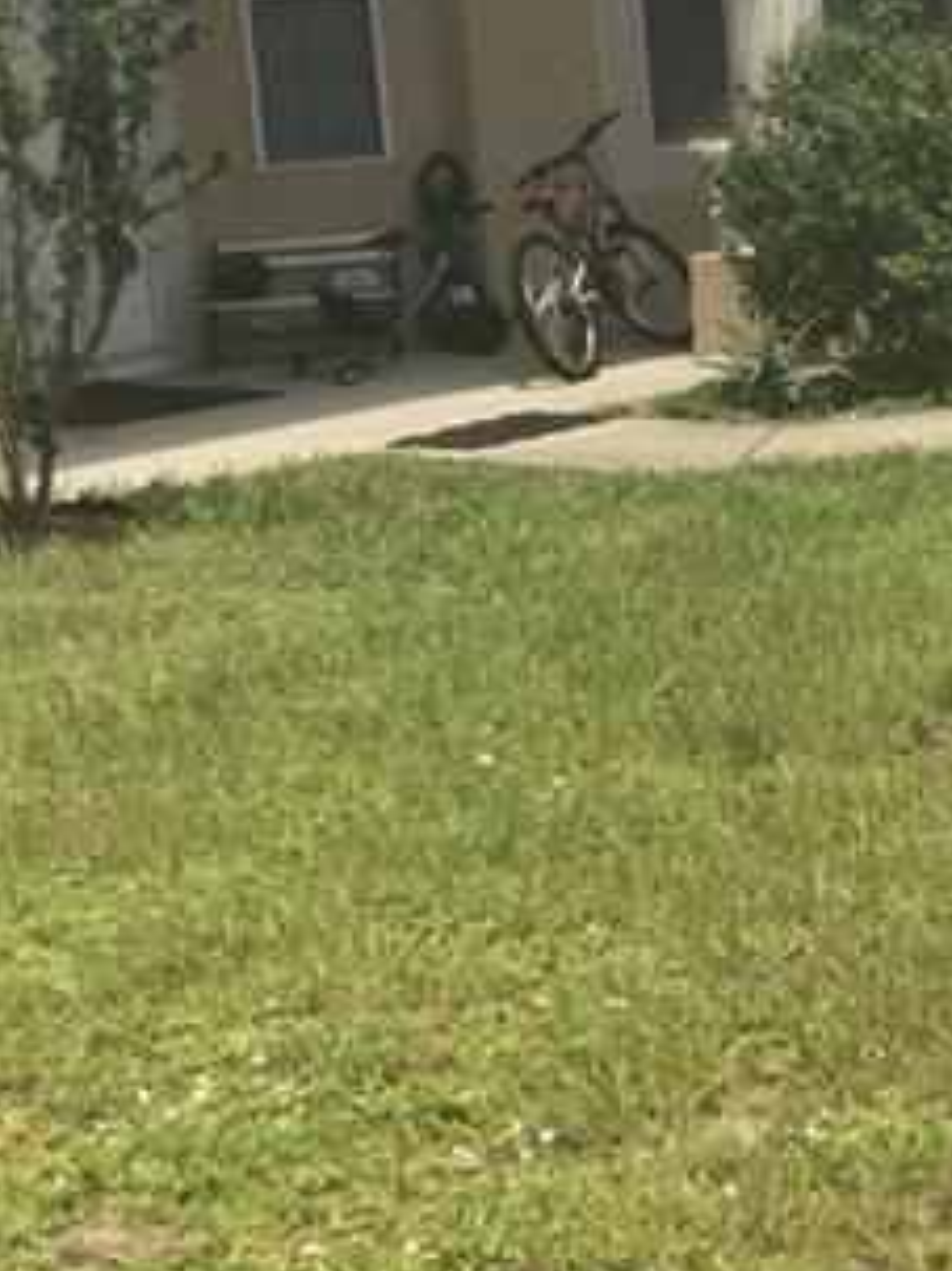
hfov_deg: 17.9
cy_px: 386
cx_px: 849
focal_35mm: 81
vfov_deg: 24.0
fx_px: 2972
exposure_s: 1/2203
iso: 32
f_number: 2.4
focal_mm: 3.3
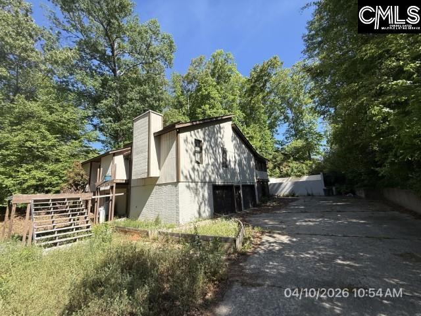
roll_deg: +5.3
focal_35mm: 14
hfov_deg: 102.1
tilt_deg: +10.1
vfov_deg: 85.7
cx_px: 210
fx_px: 170
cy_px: 158
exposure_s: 1/1167
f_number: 2.2
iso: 50
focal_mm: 2.22
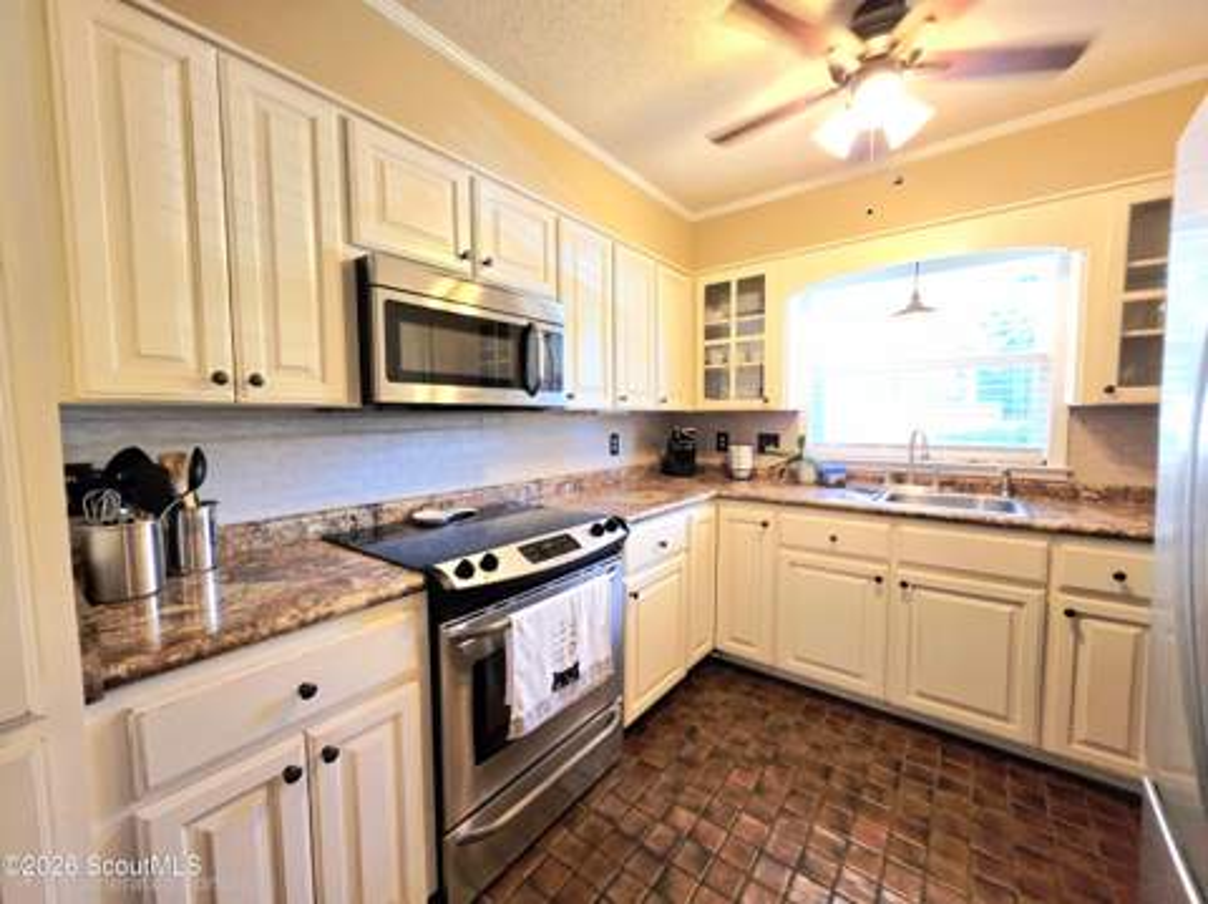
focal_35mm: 13
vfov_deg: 89.8
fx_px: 453
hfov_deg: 106.2
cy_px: 452
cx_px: 604
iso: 200
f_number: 1.9
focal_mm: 2.2
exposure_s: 1/60.2
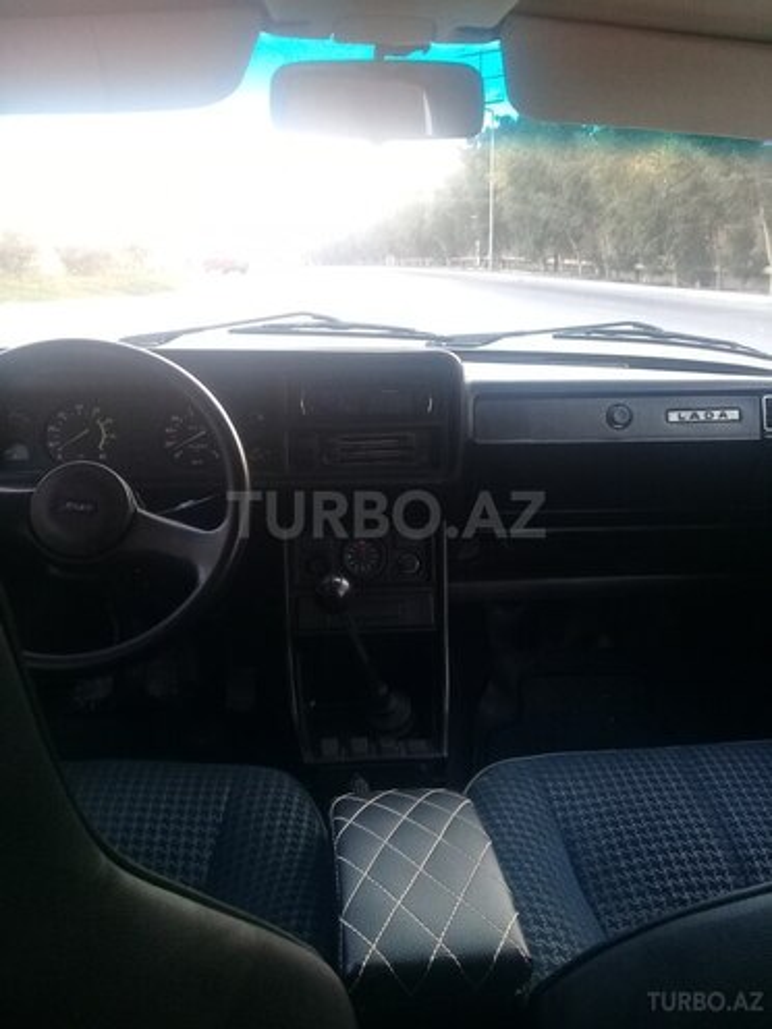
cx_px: 386
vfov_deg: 58.4
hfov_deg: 45.4
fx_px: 922
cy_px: 514
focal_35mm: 31
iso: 64
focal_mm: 3.3
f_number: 2.2
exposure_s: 1/33
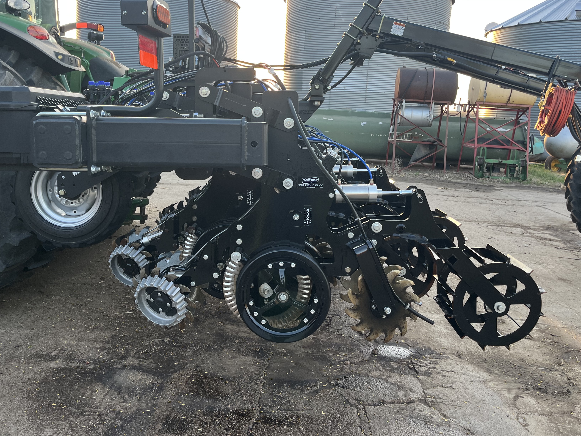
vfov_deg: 43.9
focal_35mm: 32
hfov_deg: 56.7
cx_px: 267
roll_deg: -2.8
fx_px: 537
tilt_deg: -8.0
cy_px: 173
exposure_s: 1/122
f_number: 1.6
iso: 40
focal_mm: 5.1
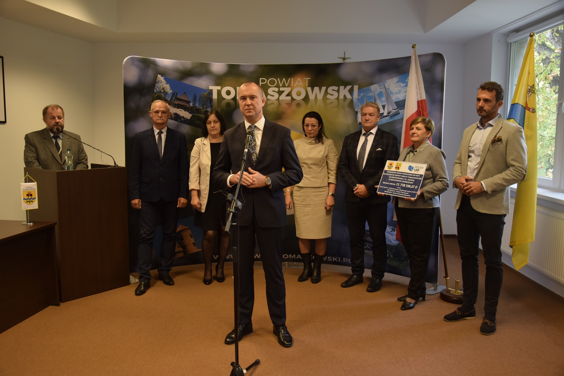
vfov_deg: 41.7
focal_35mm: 32
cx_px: 282
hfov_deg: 59.5
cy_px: 188
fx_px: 494
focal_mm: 21
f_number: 4
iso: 800
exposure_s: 1/60
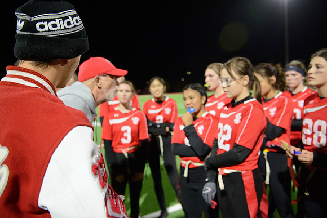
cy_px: 109
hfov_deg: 58.7
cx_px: 164
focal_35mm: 32
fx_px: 291
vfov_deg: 41.1
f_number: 2.8
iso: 3200
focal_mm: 32
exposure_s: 1/320
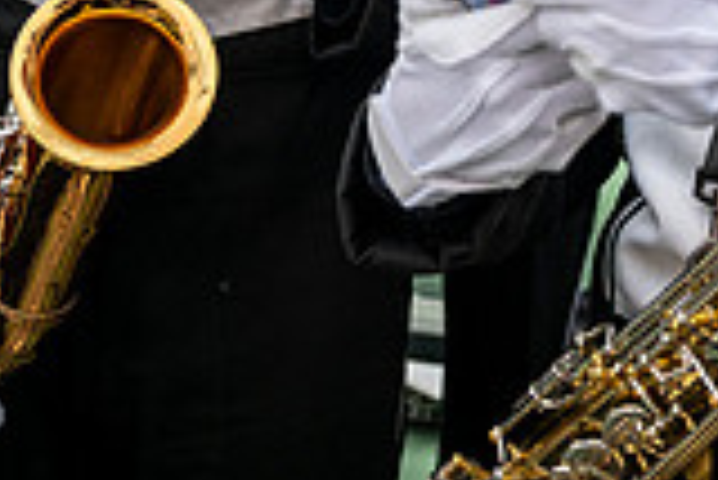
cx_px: 678
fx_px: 1737
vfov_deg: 14.1
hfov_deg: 22.6
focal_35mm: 87
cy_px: -370
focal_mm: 24
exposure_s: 1/500
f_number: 2.8
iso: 160
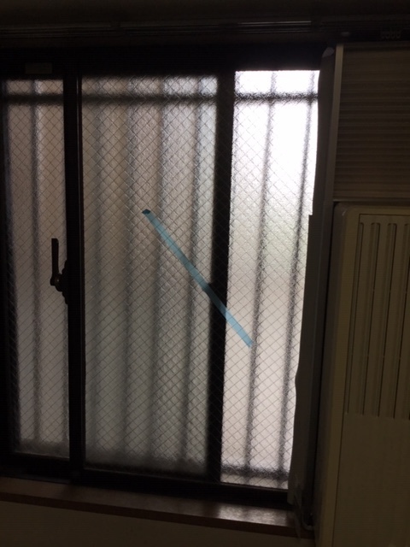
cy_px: 274
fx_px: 490
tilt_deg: -11.9
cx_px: 205
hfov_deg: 45.4
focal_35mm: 31
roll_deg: -0.7
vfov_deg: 58.4
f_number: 2.4
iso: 25
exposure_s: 1/120
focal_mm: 3.3
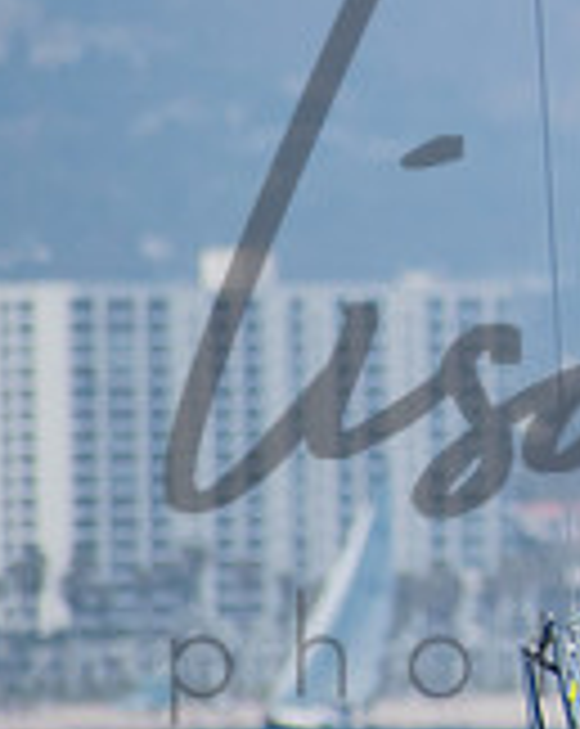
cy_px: 322
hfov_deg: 1.0
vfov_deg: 1.3
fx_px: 33267
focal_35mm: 1546
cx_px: 1169
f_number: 8
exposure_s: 1/1250
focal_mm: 300
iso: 400
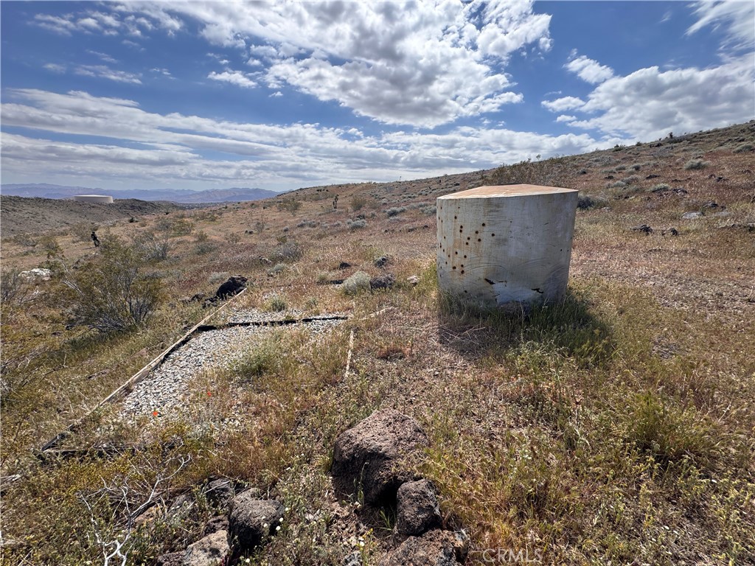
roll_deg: -0.3
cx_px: 378
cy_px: 283
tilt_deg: -12.2
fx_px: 305
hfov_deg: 102.1
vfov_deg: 85.7
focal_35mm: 14
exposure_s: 1/1600
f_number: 2.2
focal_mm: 2.22
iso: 50
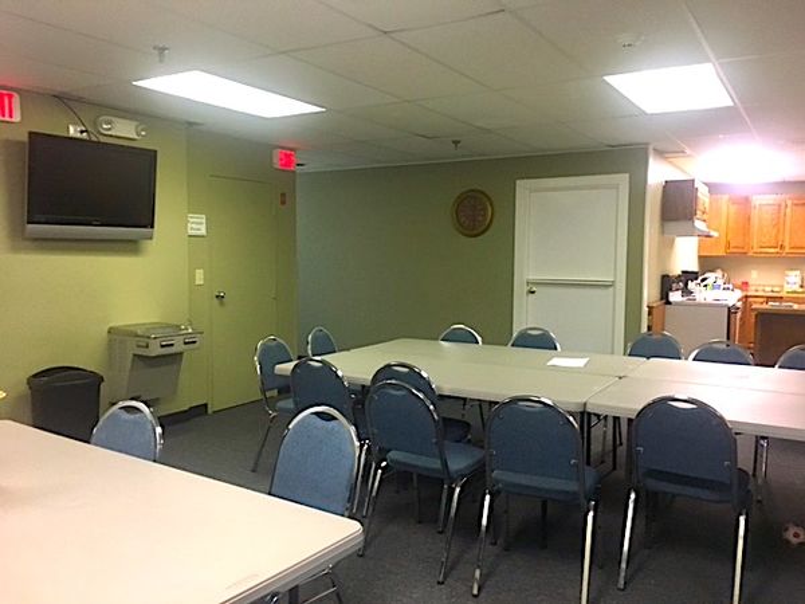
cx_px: 402
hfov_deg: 61.7
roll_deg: -1.2
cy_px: 302
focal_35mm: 29
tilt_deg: -6.2
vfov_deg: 48.2
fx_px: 674
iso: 160
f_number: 2.2
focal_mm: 4.15
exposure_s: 1/30
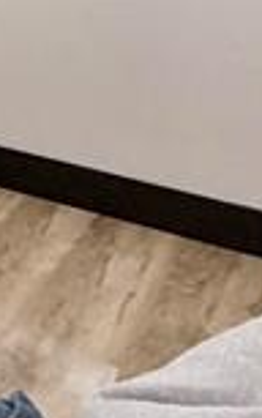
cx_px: -890
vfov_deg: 19.7
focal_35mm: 99
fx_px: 1128
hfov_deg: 7.3
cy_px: -90
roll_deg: -0.1
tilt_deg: -10.4
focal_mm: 2.22
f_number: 2.2
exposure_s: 1/121
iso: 250
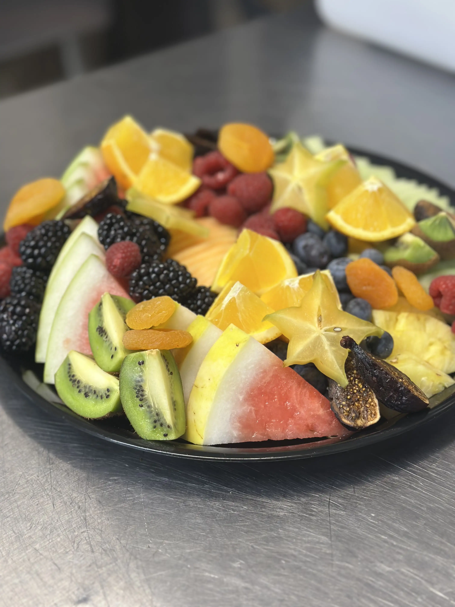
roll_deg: +1.7
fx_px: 841
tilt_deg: -36.3
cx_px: 228
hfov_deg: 30.3
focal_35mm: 48
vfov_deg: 39.7
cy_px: 304
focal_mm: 6.86
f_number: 1.78
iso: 125
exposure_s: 1/71
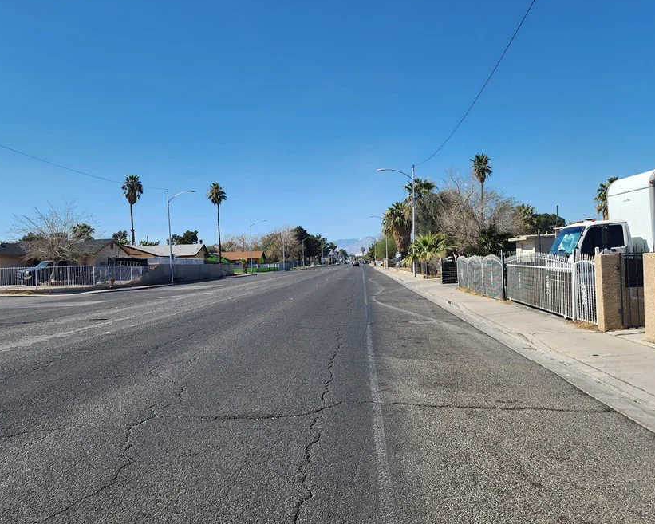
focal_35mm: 28
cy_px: 270
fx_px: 543
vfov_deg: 51.5
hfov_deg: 62.1
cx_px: 296
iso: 12
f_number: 1.8
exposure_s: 1/978
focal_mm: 6.4
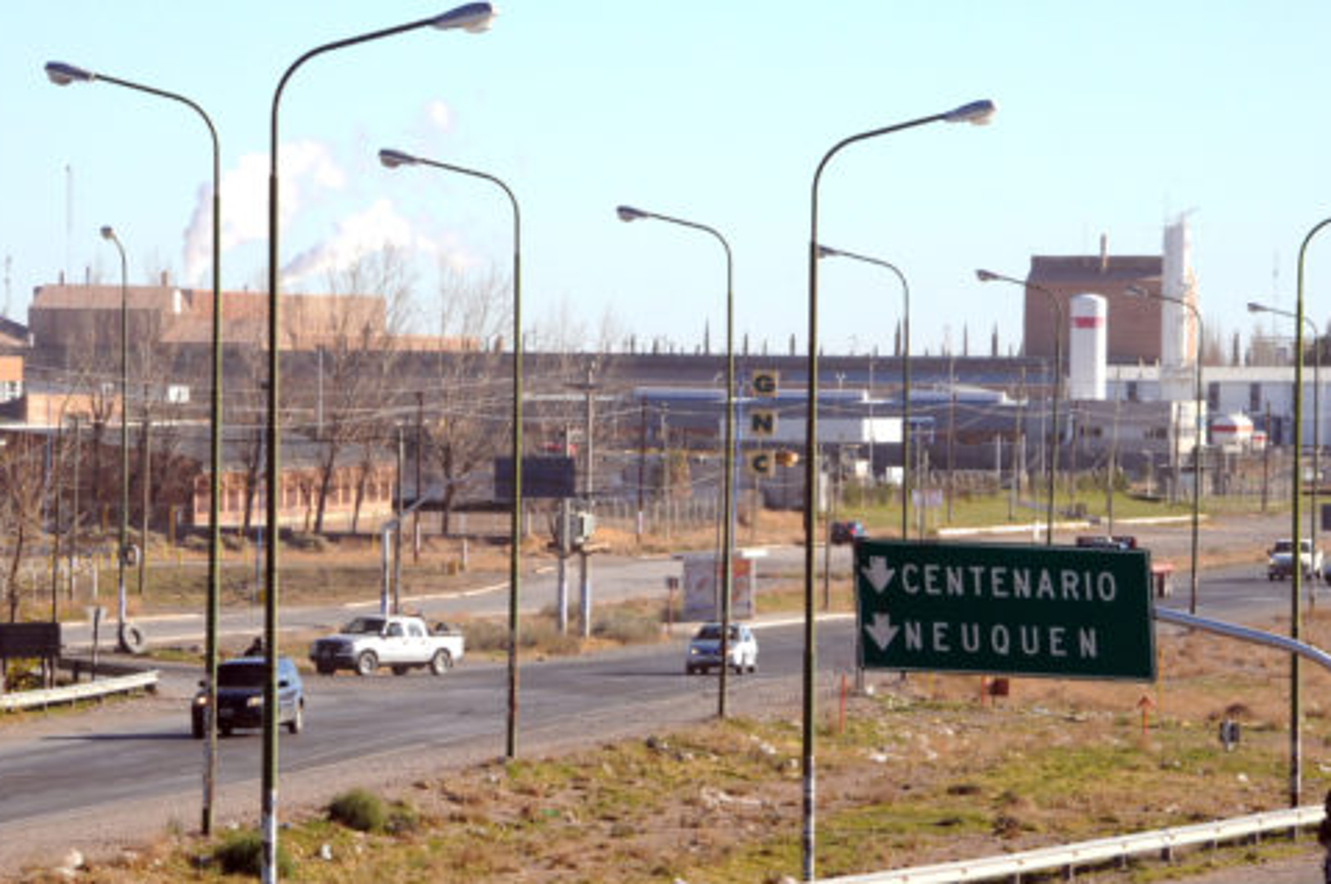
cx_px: 636
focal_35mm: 244
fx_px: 9009
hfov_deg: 8.4
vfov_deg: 5.6
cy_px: 420
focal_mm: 112
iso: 400
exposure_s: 1/400
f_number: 11
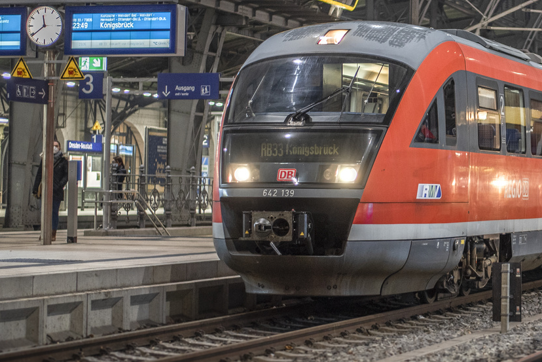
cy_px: 84
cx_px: 517
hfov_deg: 17.3
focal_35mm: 116
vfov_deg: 11.8
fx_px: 1747
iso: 500
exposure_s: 1/80
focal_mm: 50
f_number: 2
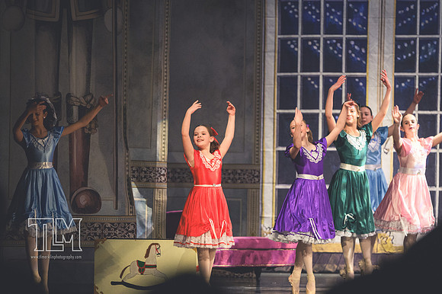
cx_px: 221
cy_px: 147
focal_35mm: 262
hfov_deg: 7.9
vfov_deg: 5.2
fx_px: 3215
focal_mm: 175
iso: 3200
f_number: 2.8
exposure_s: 1/400
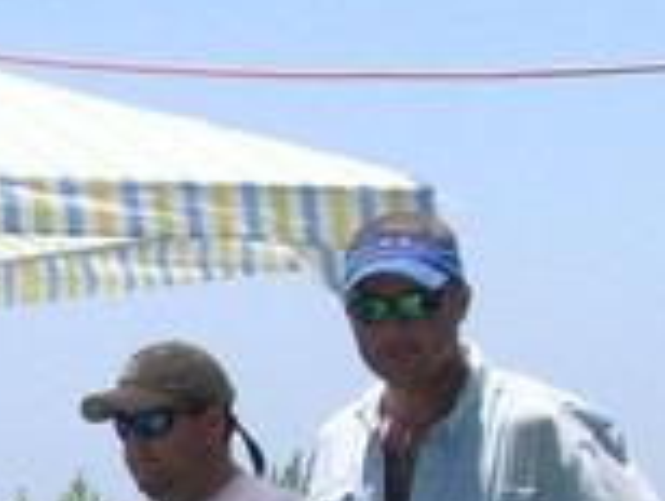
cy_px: 803
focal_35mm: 220
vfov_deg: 6.7
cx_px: -415
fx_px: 4233
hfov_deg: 8.7
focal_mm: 11.1
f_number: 7
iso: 50
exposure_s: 1/208
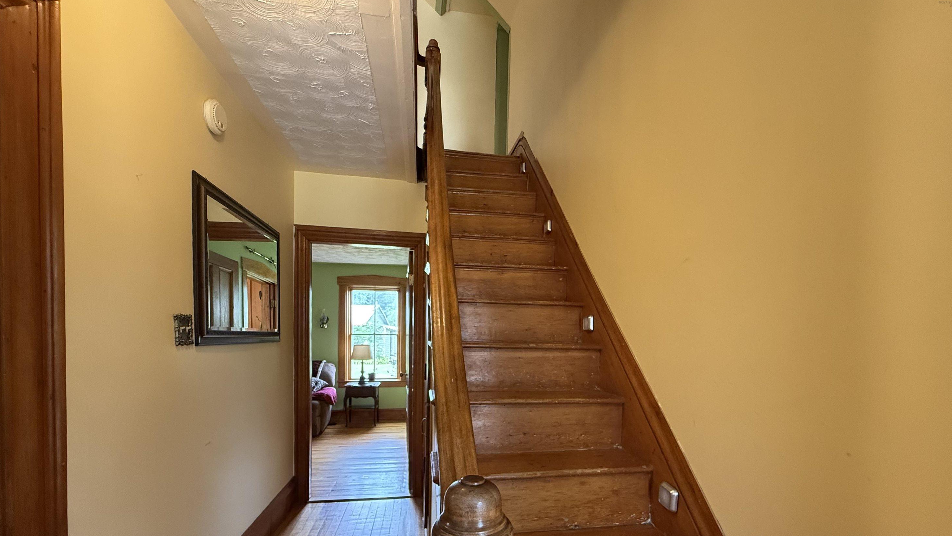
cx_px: 491
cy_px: 350
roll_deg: -0.4
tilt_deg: -0.7
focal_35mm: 16
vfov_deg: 65.6
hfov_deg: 99.3
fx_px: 404
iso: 640
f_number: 2.2
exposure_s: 1/120
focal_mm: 2.22
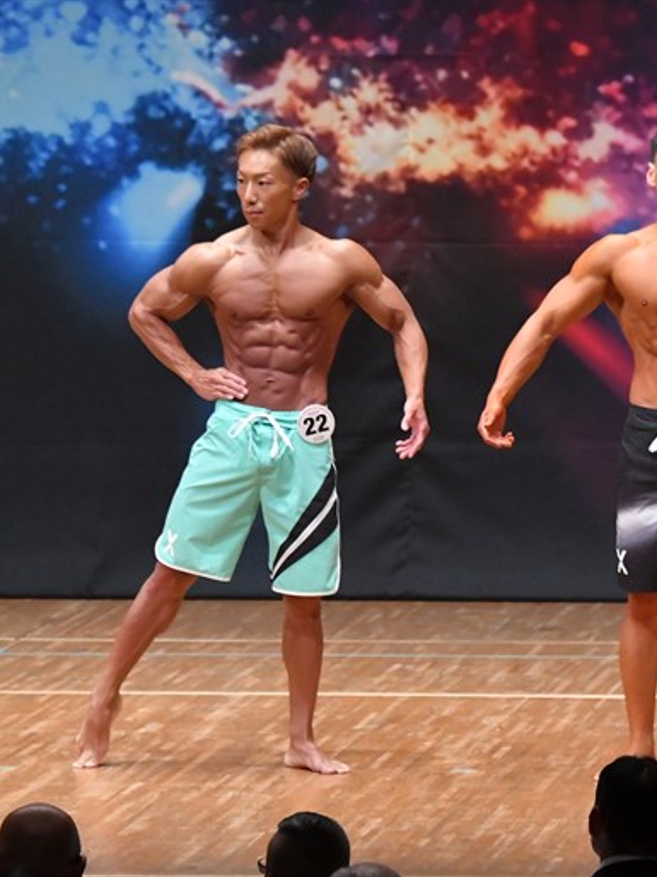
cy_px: 438
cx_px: 427
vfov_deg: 5.7
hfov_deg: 4.3
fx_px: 8814
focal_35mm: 348
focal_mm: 160
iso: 8000
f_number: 5.6
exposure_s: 1/400
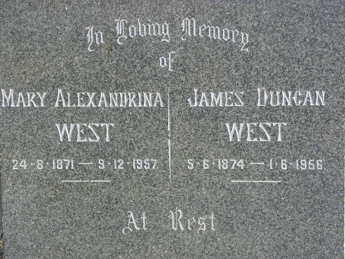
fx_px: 1076
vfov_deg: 13.7
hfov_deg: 18.2
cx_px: 172
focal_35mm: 108
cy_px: 130
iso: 64
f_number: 4
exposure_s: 1/80
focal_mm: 19.2
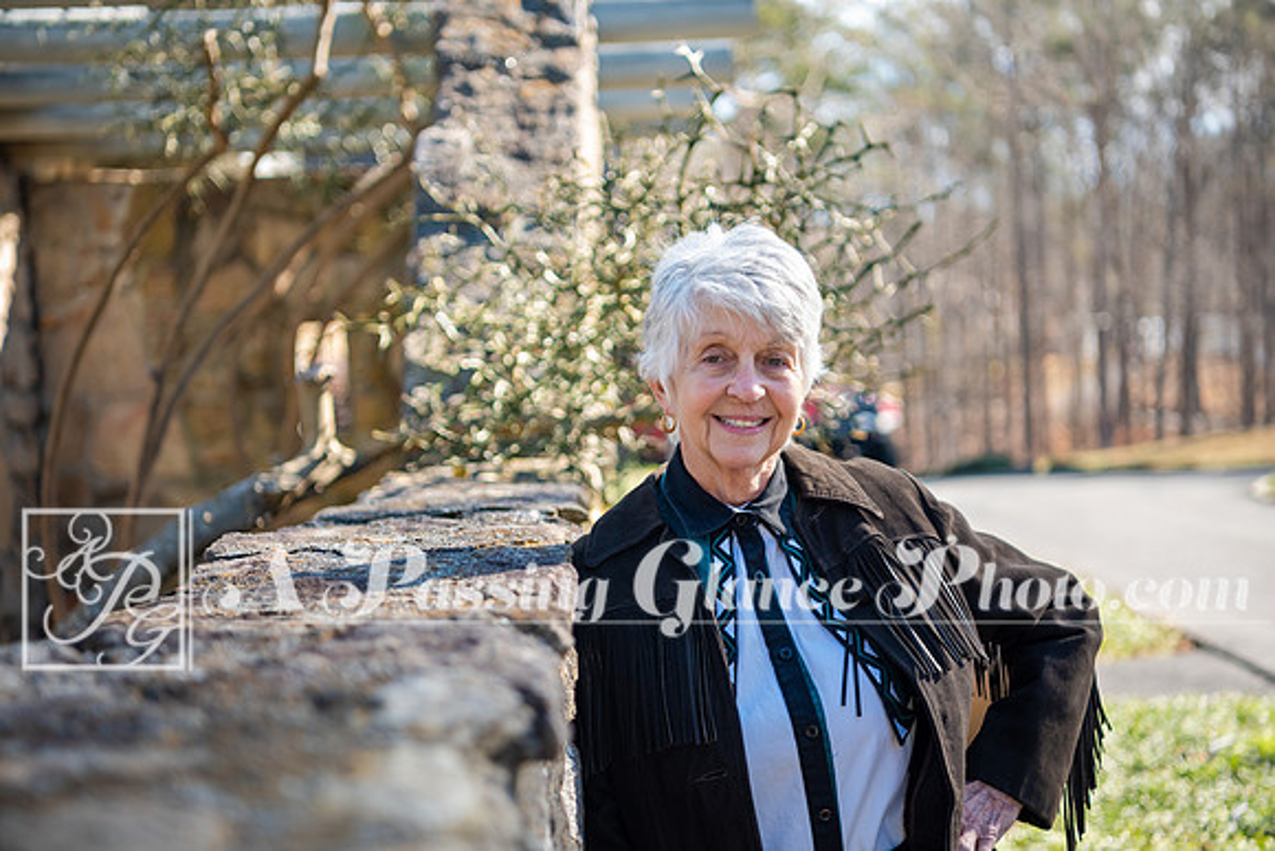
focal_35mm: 62
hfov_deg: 32.4
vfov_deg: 21.9
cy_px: 426
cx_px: 638
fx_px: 2196
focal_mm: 62
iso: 720
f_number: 3.2
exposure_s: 1/1250
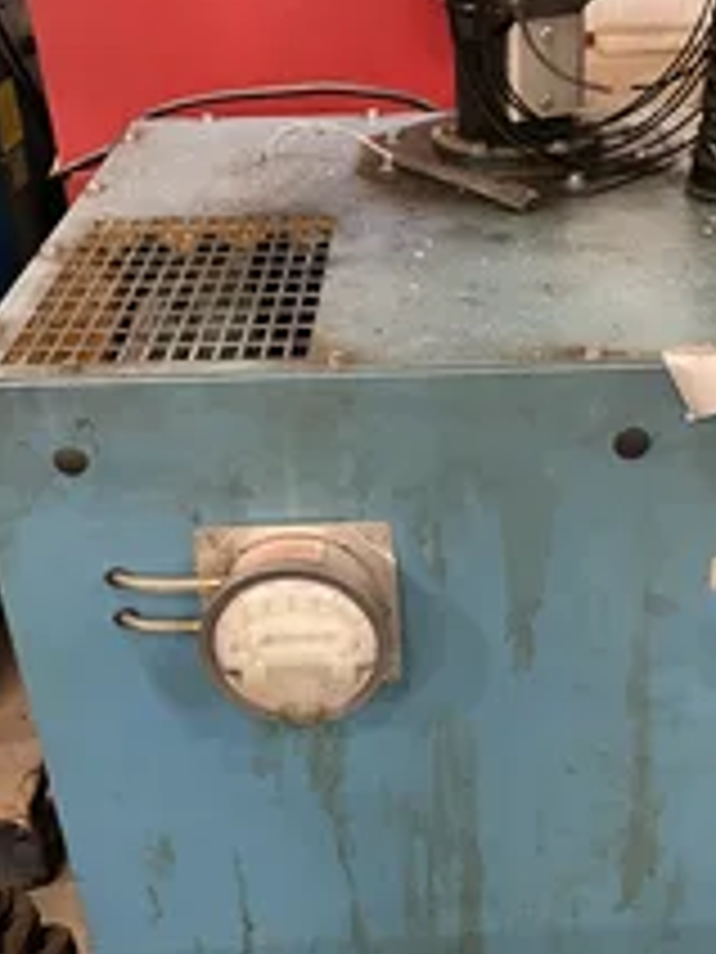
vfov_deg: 38.4
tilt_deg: -34.3
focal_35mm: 49
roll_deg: +0.5
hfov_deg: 29.4
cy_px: 648
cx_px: 491
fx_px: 1351
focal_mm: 4.2
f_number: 1.6
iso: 640
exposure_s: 1/30
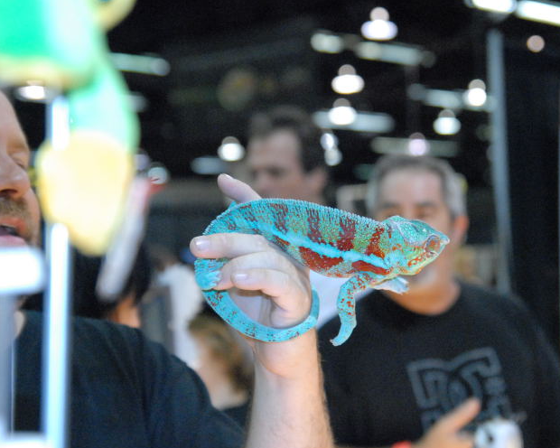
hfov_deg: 21.0
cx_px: 353
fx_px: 1508
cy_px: 242
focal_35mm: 91
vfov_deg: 16.9
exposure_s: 1/180
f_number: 4
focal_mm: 50
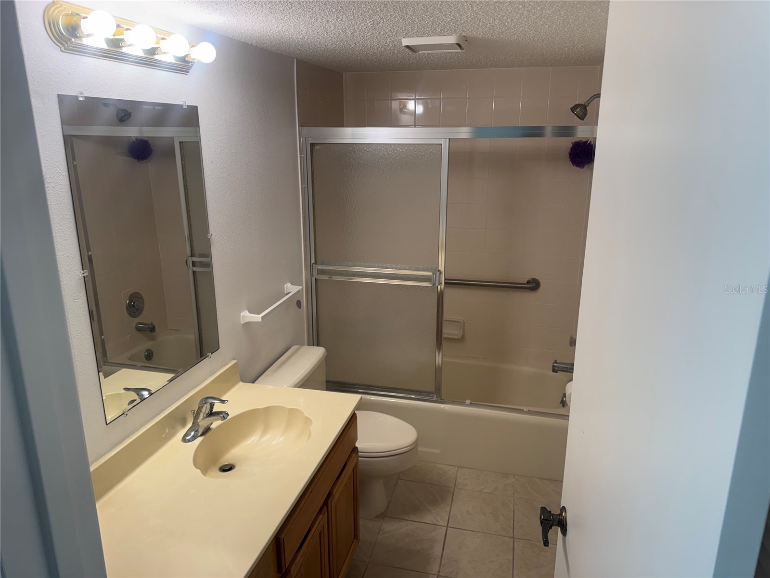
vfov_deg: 56.8
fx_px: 534
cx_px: 385
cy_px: 289
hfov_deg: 71.6
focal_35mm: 24
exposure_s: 1/145
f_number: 1.78
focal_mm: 6.76
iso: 100
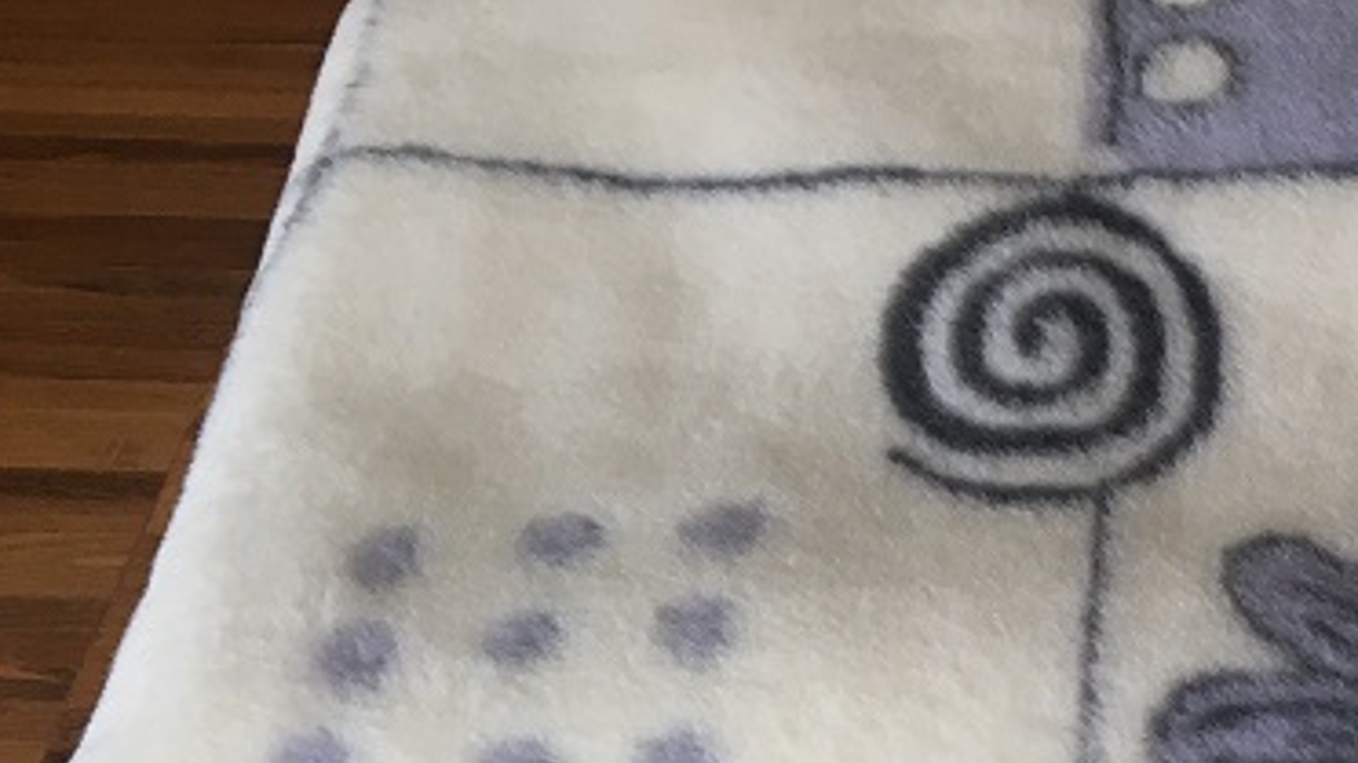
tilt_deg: -52.3
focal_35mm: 68
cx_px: 1409
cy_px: 796
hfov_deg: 28.7
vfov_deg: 17.2
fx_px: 2448
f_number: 2.2
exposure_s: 1/33
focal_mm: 4.15
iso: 32
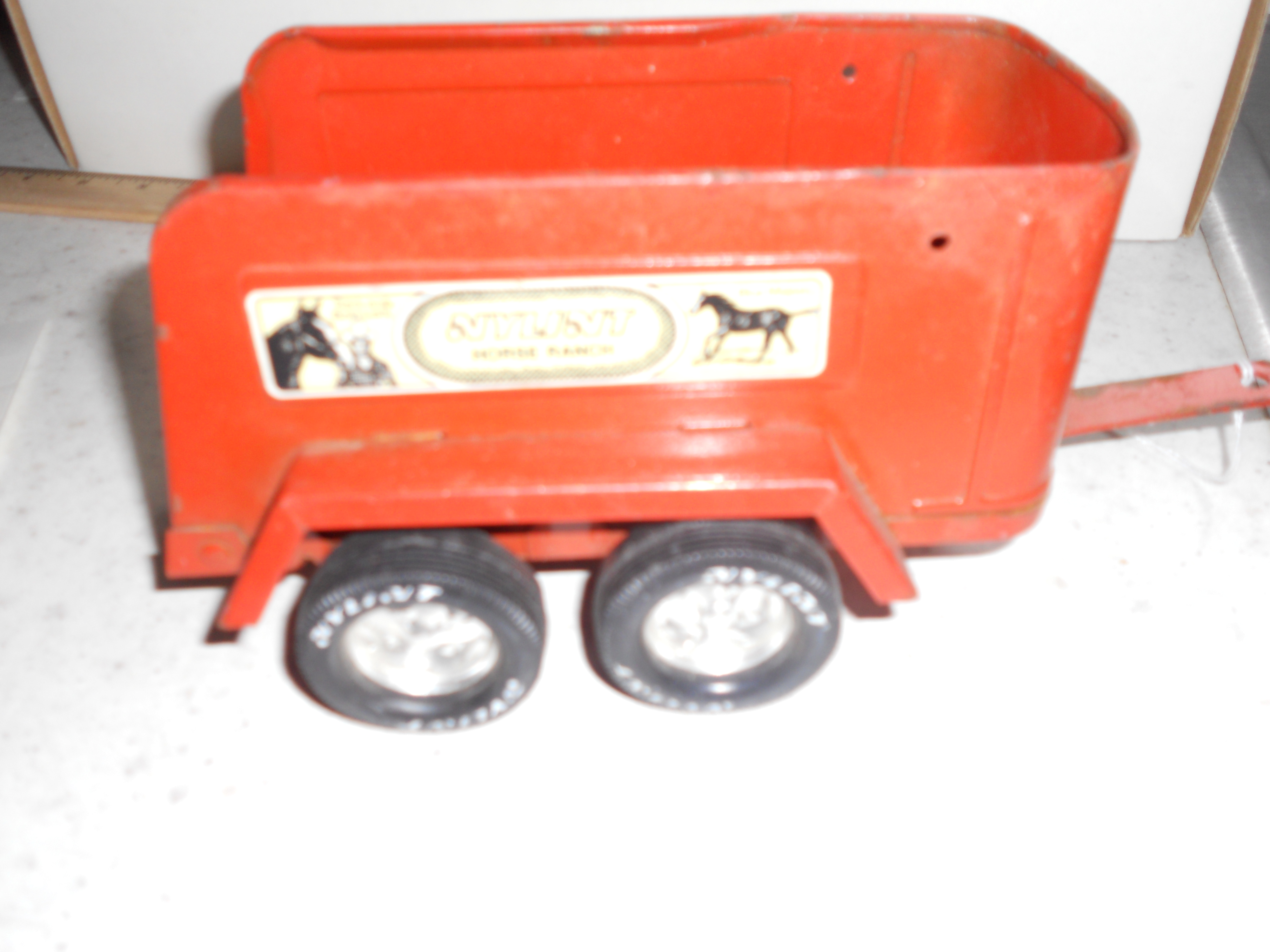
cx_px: 635
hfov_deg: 56.8
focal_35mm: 32
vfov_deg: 44.2
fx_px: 1174
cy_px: 476
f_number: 3.5
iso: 80
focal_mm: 5.8
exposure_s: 1/25
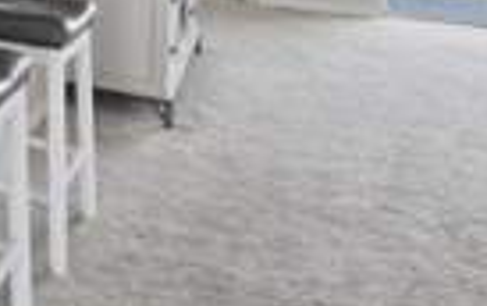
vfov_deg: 19.6
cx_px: -352
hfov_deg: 23.0
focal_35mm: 57
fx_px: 757
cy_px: -162
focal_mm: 16
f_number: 9
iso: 400
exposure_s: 1/40
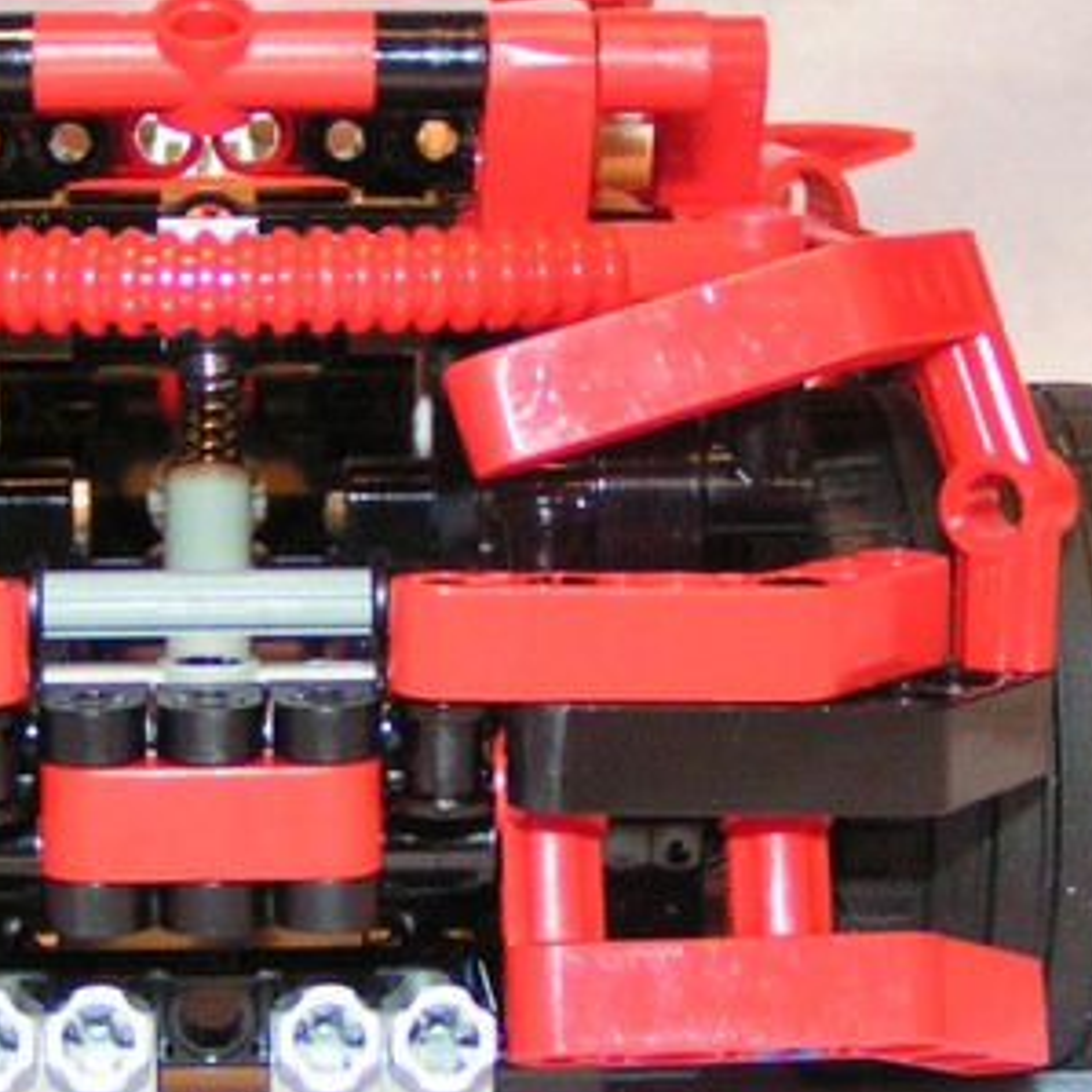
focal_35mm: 72
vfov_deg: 24.0
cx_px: 215
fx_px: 2570
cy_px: 508
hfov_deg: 23.6
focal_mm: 5.8
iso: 200
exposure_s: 1/40
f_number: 2.8
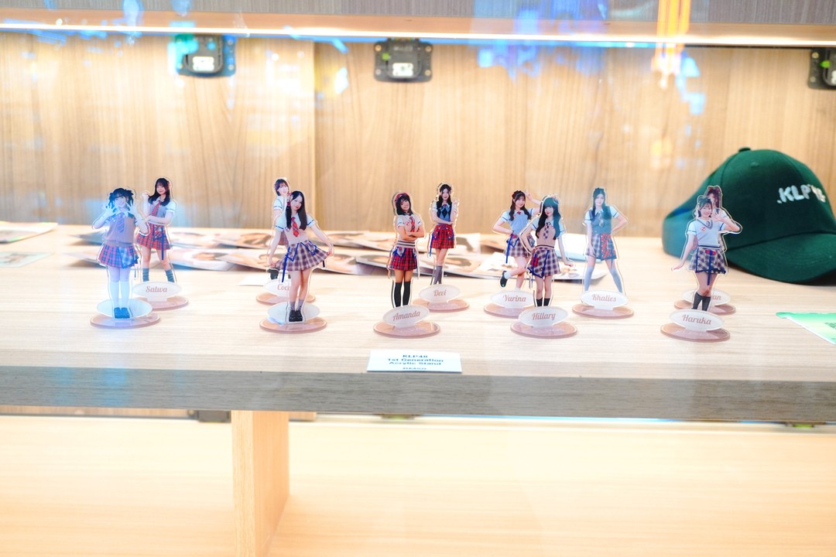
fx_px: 836
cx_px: 418
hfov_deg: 53.1
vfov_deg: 36.9
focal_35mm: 36
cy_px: 278
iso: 1000
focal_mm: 24
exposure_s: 1/60
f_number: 4.5
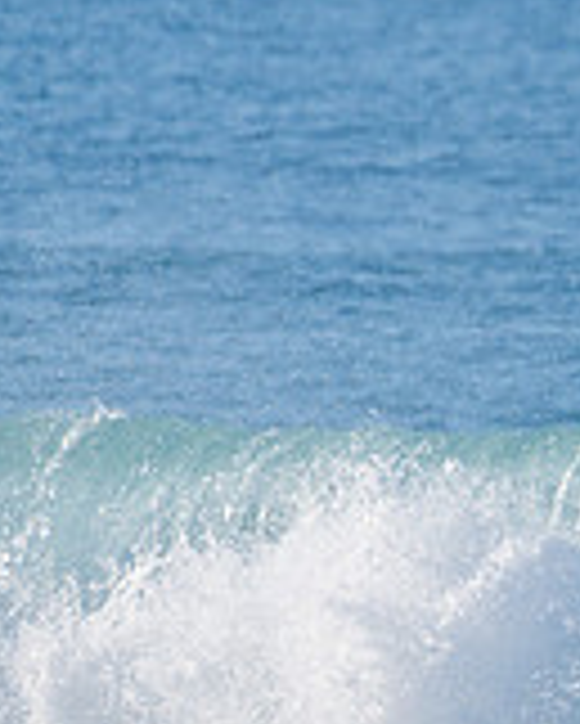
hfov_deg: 0.9
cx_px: 1115
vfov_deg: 1.1
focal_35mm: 1691
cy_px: 236
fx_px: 36250
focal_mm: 500
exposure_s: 1/2000
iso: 220
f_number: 5.6
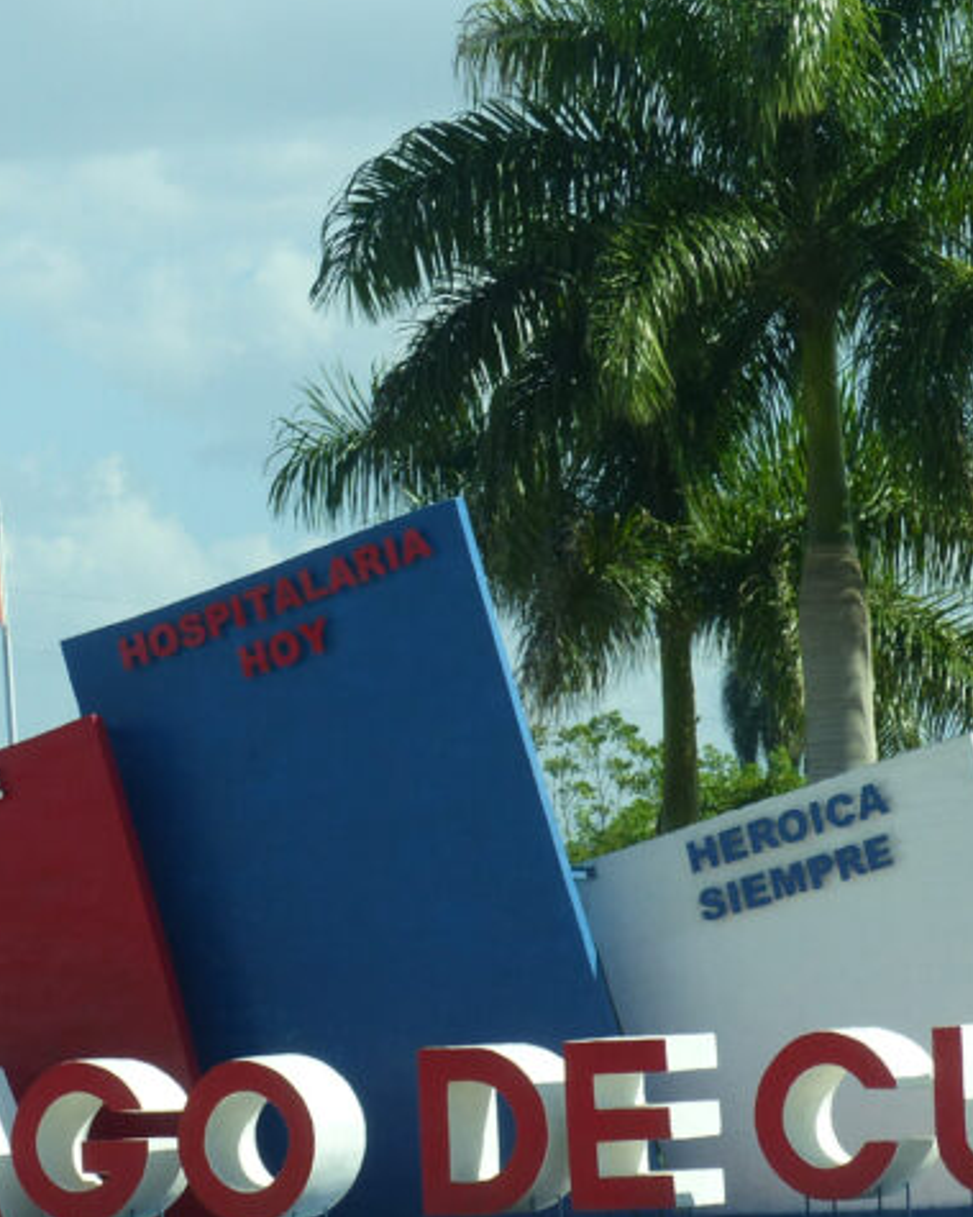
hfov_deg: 4.6
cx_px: 321
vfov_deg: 5.8
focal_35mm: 333
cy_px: 820
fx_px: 11987
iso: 100
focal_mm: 27.4
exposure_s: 1/160
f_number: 4
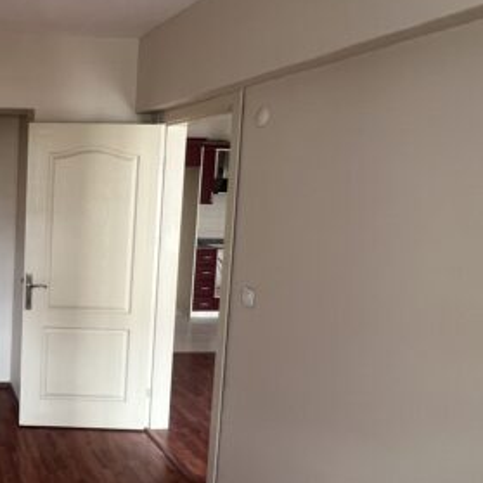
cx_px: -29
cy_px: 246
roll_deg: -0.7
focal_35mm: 33
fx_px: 521
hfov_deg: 41.3
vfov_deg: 49.7
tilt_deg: -6.5
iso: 160
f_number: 1.8
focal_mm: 1.57
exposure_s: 1/99
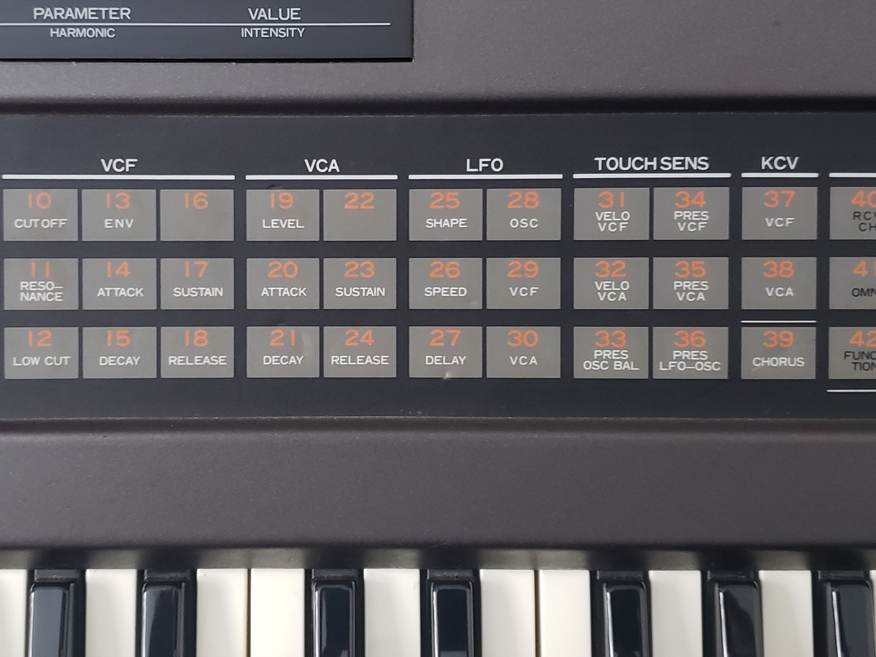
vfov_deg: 29.1
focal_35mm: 50
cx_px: 348
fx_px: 1265
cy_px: 295
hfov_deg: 38.0
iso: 250
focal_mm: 4.3
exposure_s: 1/13
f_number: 1.5
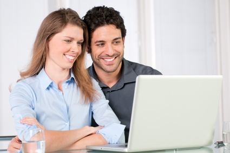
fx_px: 670
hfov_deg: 19.5
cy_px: 76
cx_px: 115
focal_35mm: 105
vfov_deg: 13.0
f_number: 3.2
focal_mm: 70
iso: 200
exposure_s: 1/80
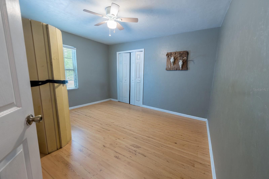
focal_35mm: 14
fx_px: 105
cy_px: 90
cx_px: 134
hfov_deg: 104.2
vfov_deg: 81.3
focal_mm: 14
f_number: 8
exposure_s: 1/5
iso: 200
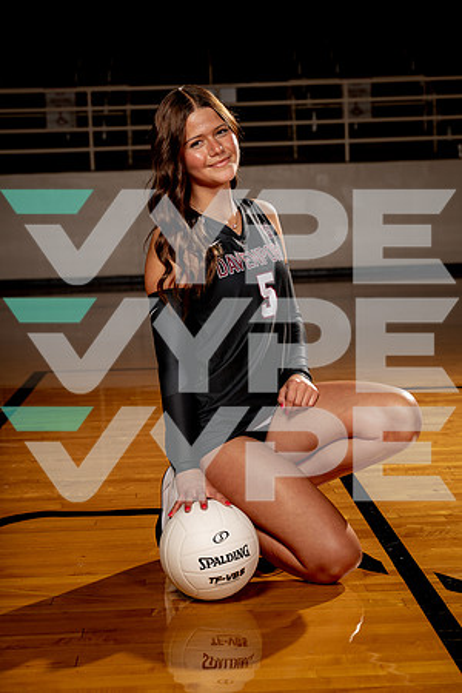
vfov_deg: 28.8
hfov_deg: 19.5
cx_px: 231
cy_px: 346
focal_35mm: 70
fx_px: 1347
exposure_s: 1/250
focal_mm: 70
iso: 100
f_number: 5.6
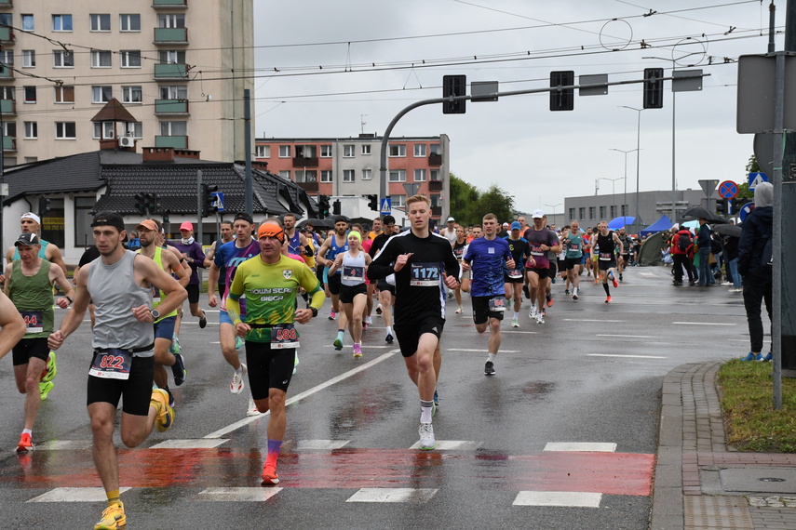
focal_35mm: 75
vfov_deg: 18.2
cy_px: 265
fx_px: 1658
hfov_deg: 27.0
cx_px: 398
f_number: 13
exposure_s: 1/640
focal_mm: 50
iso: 1000
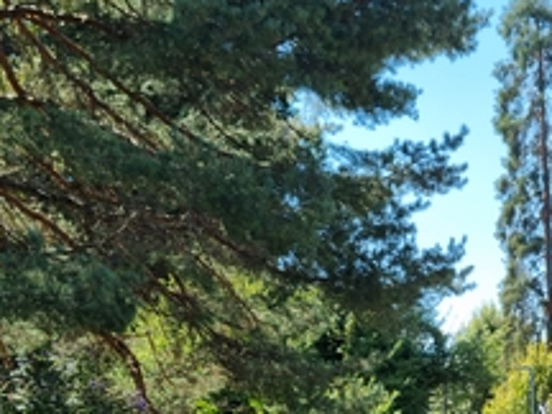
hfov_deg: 24.1
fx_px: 1276
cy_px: 549
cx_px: 437
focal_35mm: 80
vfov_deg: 17.2
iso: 25
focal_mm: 5.9
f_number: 2
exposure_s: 1/507
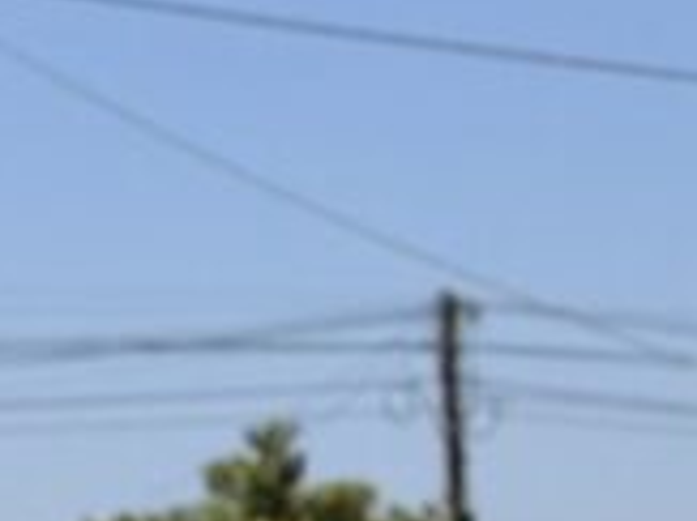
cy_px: 1217
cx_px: -1043
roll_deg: +1.0
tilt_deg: -3.2
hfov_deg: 6.3
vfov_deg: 4.8
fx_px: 6056
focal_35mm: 301
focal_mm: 6.76
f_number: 1.78
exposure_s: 1/6536
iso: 64
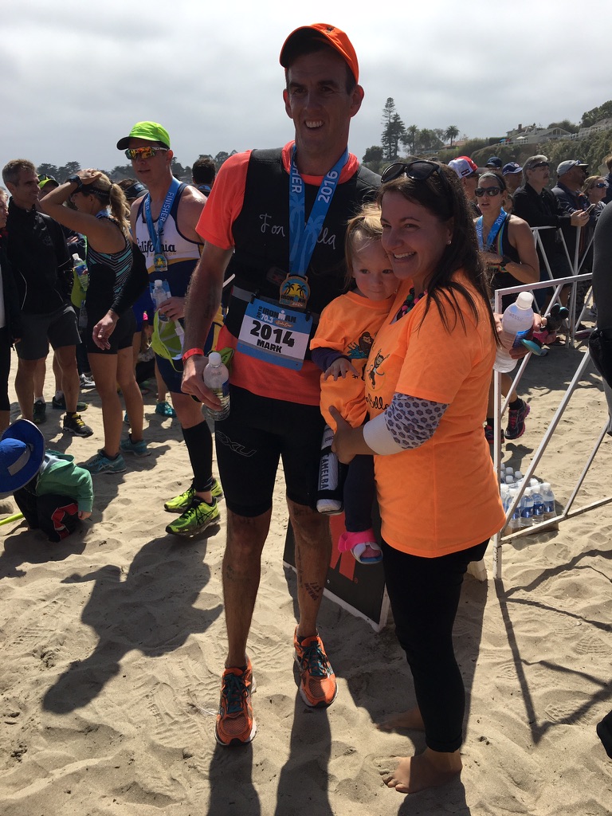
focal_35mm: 29
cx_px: 306
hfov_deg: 48.2
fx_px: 684
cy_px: 408
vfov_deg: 61.7
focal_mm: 4.15
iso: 25
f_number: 2.2
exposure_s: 1/2024
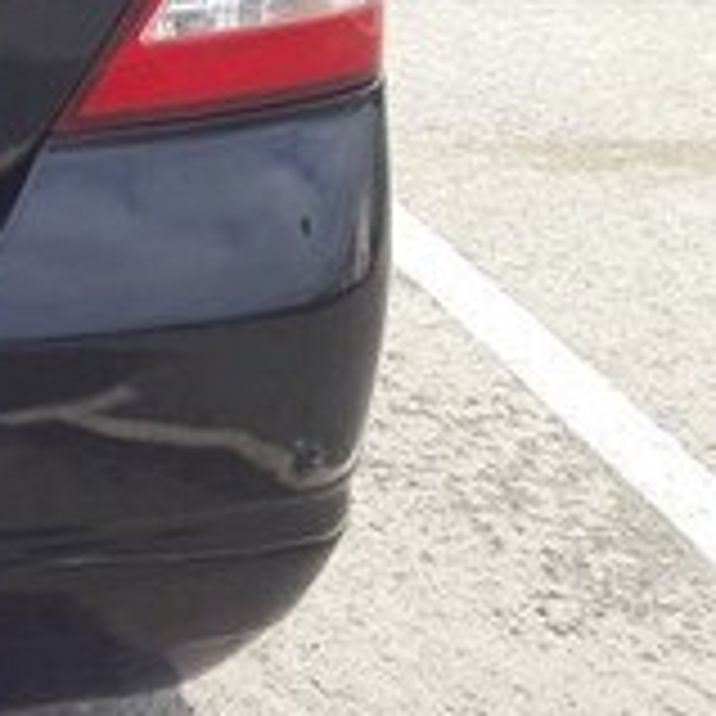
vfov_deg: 16.9
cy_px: 259
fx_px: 2410
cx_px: -522
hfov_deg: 15.0
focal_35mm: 103
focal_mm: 3.7
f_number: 1.9
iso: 40
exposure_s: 1/519
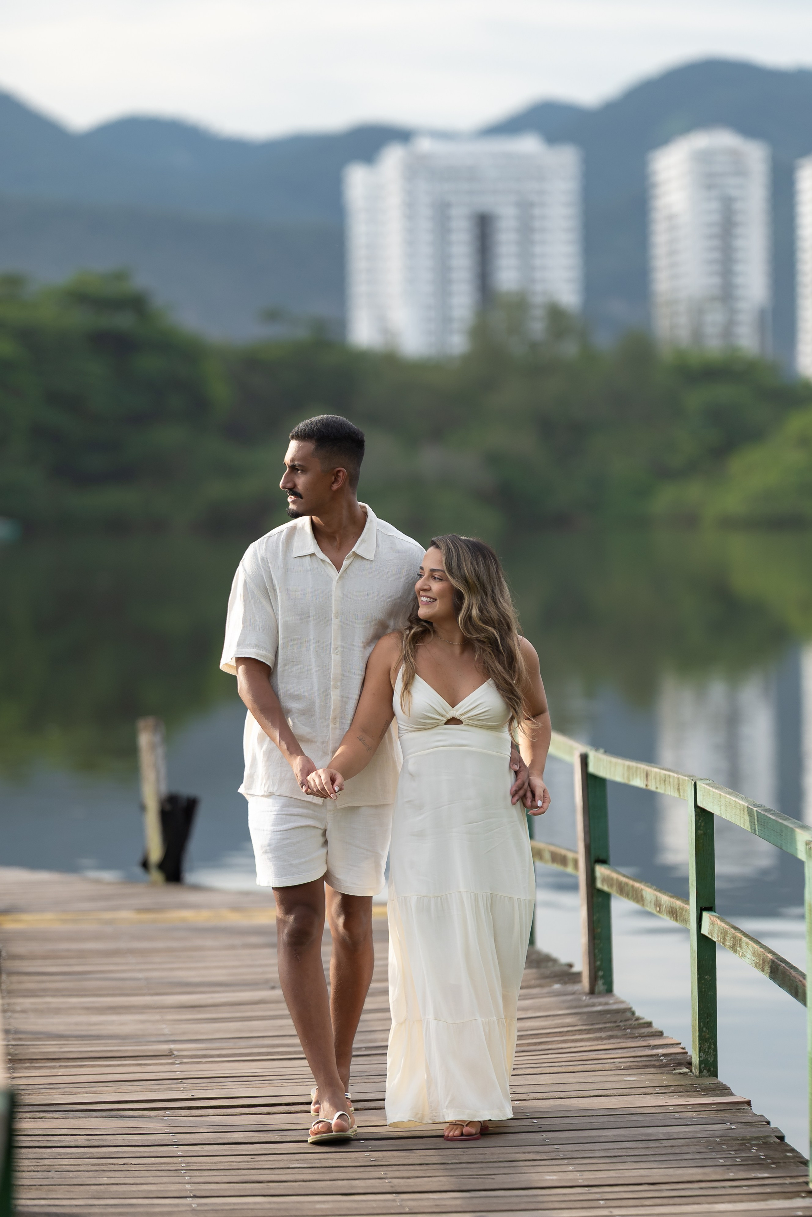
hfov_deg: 10.8
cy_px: 608
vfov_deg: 16.1
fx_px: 4296
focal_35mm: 127
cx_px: 406
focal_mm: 85
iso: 100
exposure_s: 1/1600
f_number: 1.4
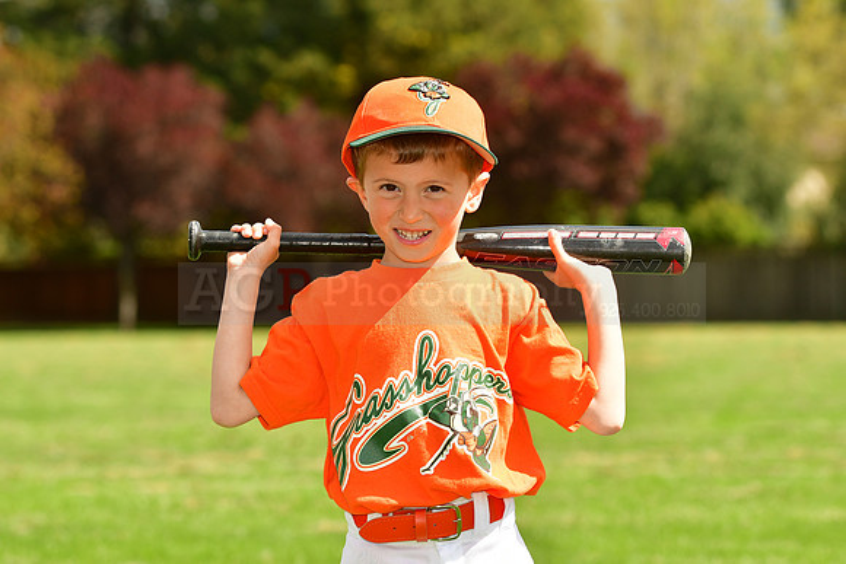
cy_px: 282
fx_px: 3878
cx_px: 423
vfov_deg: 8.3
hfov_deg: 12.4
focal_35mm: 165
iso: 200
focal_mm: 110
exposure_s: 1/800
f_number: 5
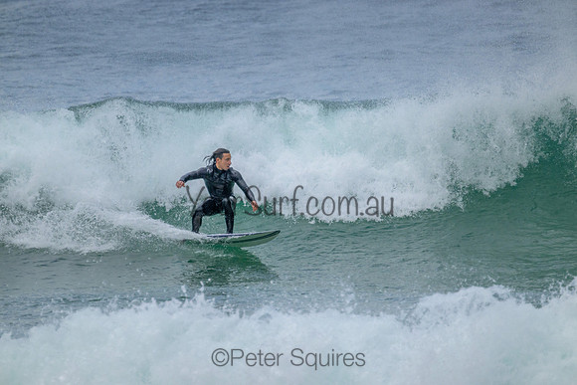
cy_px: 192
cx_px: 288
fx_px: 12825
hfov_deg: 2.6
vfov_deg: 1.7
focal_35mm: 800
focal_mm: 800
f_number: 11
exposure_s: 1/1600
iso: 1800
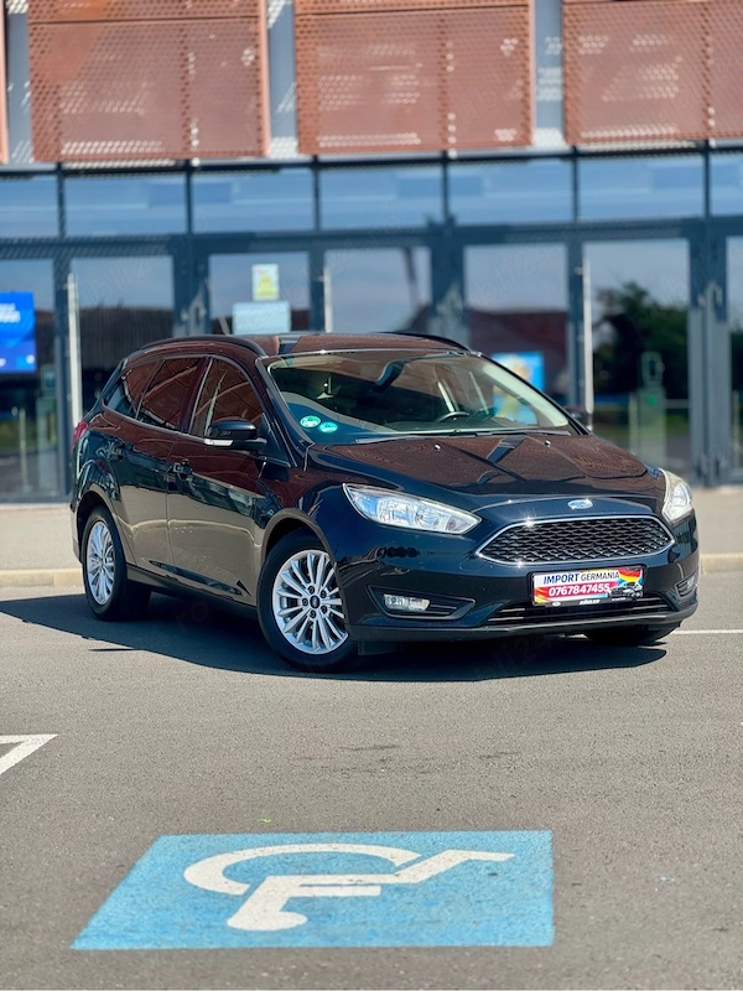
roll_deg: +1.1
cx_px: 372
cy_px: 496
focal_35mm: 77
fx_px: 2204
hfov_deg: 19.1
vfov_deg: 25.3
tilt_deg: -1.7
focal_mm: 9
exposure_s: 1/319
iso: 25
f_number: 2.8
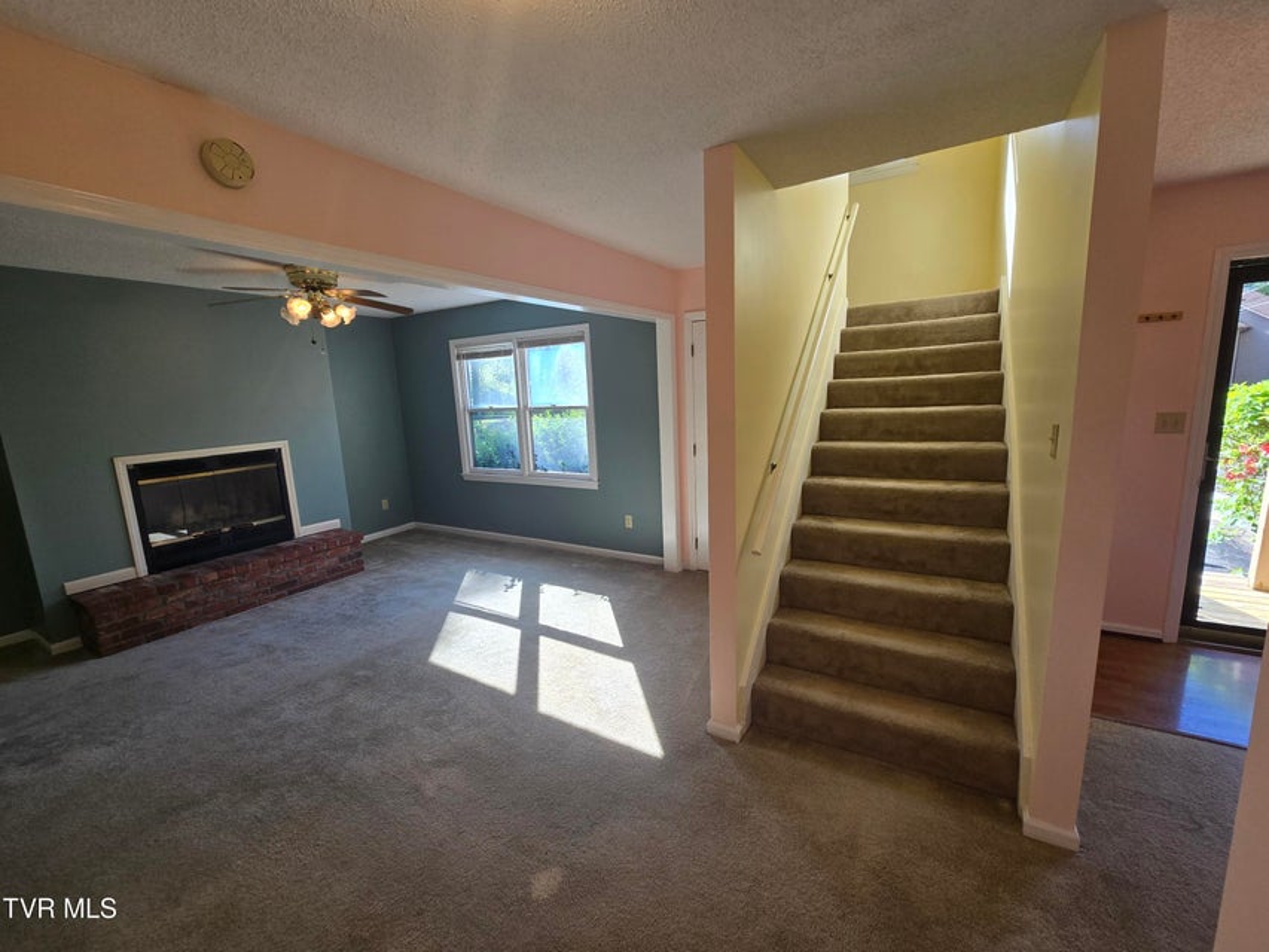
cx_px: 634
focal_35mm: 13
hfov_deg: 106.2
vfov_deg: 89.9
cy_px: 476
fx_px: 477
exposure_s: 1/168
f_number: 2.2
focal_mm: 2.2
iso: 50
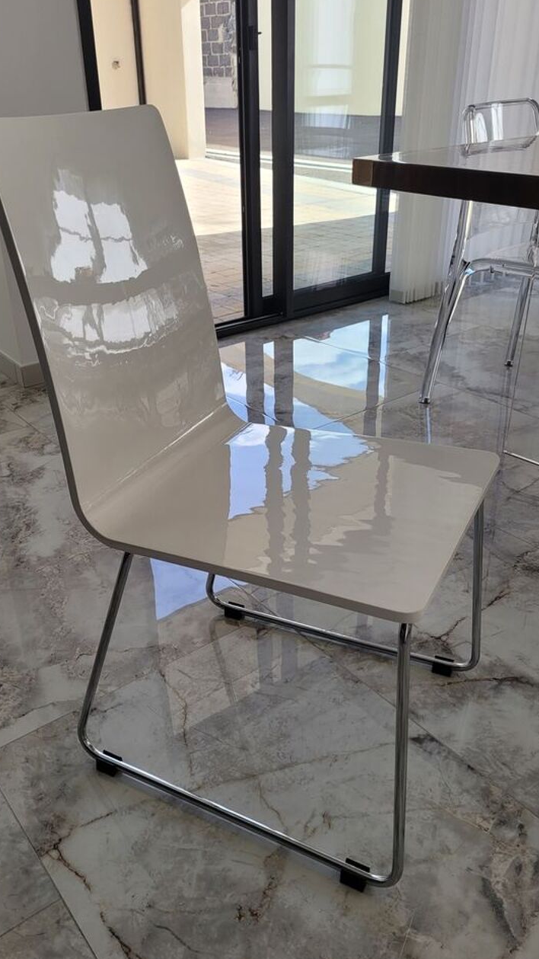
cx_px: 237
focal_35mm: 30
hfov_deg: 38.9
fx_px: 762
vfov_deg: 64.3
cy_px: 490
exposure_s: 1/317
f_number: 1.8
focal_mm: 5.4
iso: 40
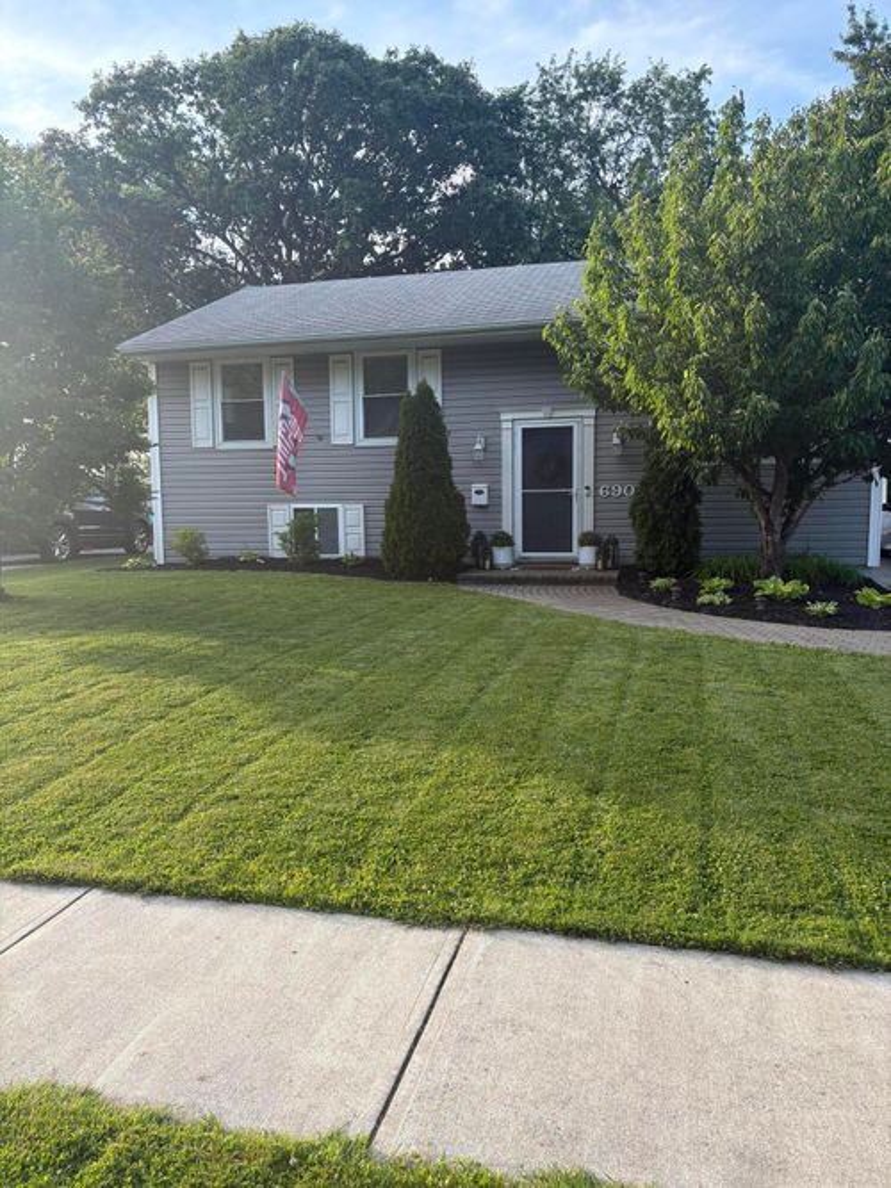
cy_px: 594
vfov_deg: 67.3
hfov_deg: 53.0
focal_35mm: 26
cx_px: 446
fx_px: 893
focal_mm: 5.96
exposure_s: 1/482
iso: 64
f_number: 1.6
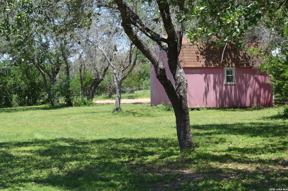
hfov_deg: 24.7
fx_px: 659
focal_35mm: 82
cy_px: 96
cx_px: 144
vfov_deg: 16.5
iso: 125
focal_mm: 55
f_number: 7.1
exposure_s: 1/200
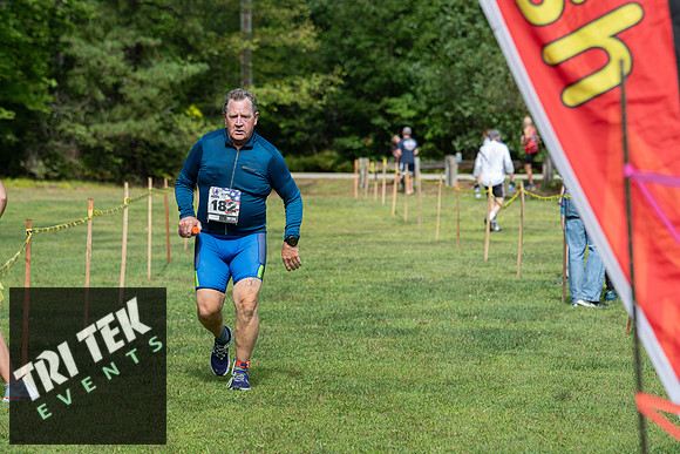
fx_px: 3023
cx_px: 340
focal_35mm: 160
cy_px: 227
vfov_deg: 8.6
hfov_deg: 12.8
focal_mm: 160
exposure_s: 1/800
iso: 250
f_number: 5.6
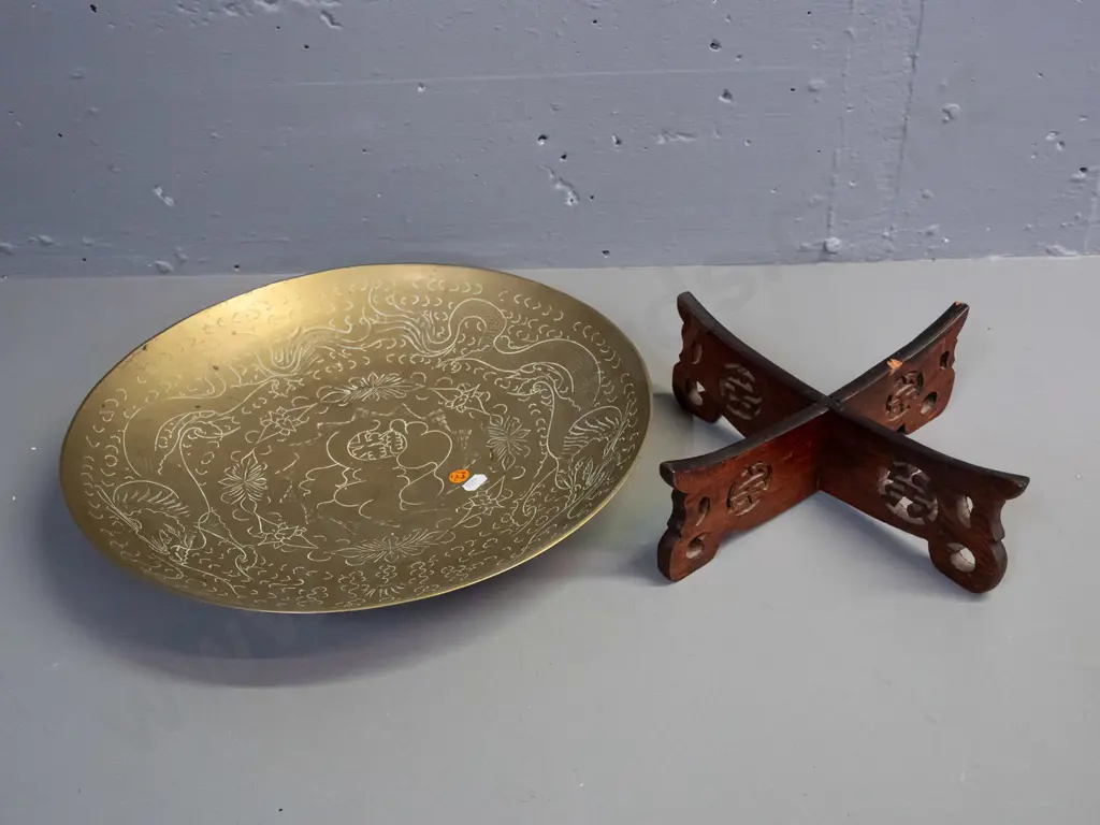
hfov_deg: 54.0
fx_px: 1080
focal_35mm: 34
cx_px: 550
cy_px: 412
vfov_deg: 41.8
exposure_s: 1/200
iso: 3200
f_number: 5
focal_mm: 17
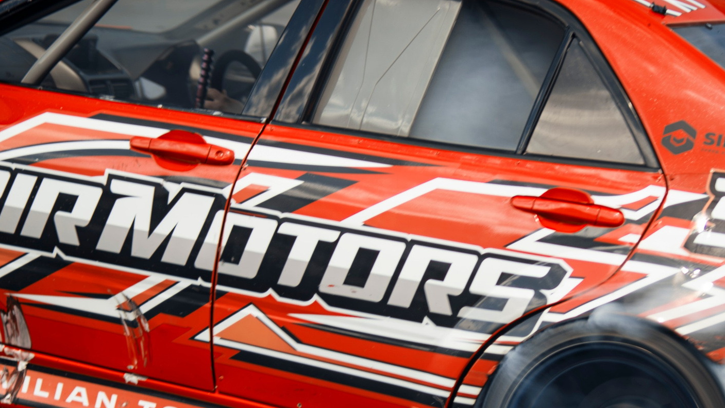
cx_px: 502
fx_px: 3115
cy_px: 344
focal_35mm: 162
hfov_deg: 13.3
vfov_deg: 7.5
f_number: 1.8
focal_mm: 85
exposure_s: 1/160
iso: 100
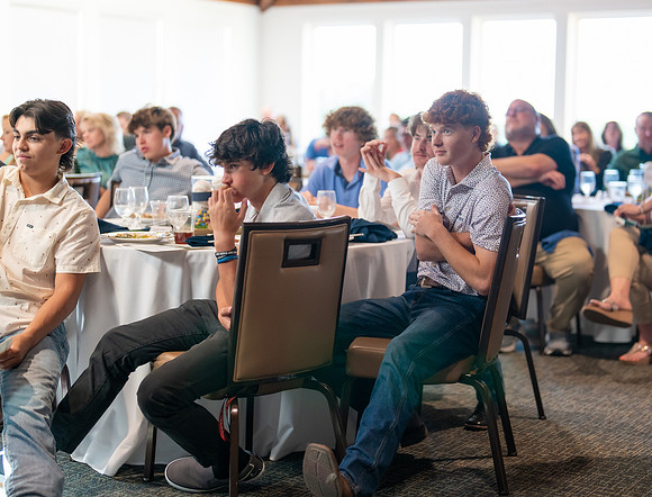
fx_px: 1185
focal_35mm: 63
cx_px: 421
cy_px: 219
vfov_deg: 23.7
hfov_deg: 30.6
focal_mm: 50
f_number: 1.2
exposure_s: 1/320
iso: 500
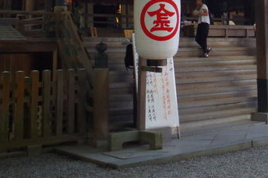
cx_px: 293
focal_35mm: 73
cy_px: -37
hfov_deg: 25.7
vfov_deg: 17.7
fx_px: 543
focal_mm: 20
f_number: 11
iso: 1600
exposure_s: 1/160
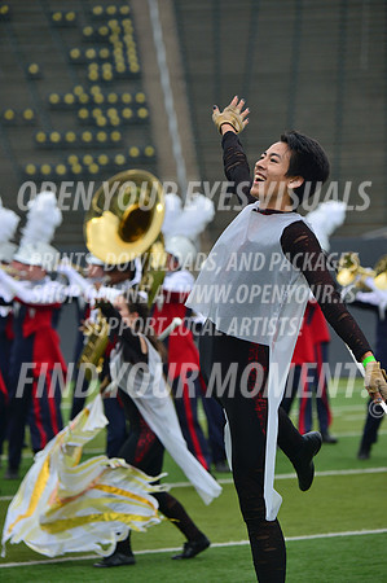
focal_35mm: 200
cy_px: 292
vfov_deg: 10.3
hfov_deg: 6.9
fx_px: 3232
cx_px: 194
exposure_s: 1/1250
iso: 200
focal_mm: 200
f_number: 5.6
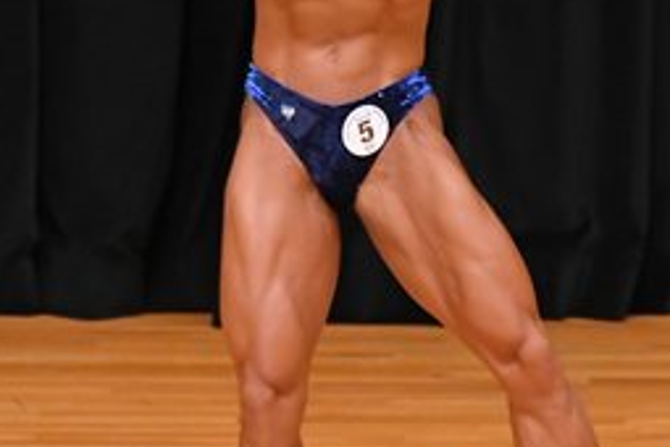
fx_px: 15241
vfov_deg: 1.7
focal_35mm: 819
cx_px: 372
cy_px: 113
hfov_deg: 2.5
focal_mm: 180
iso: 4000
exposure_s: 1/400
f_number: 5.6
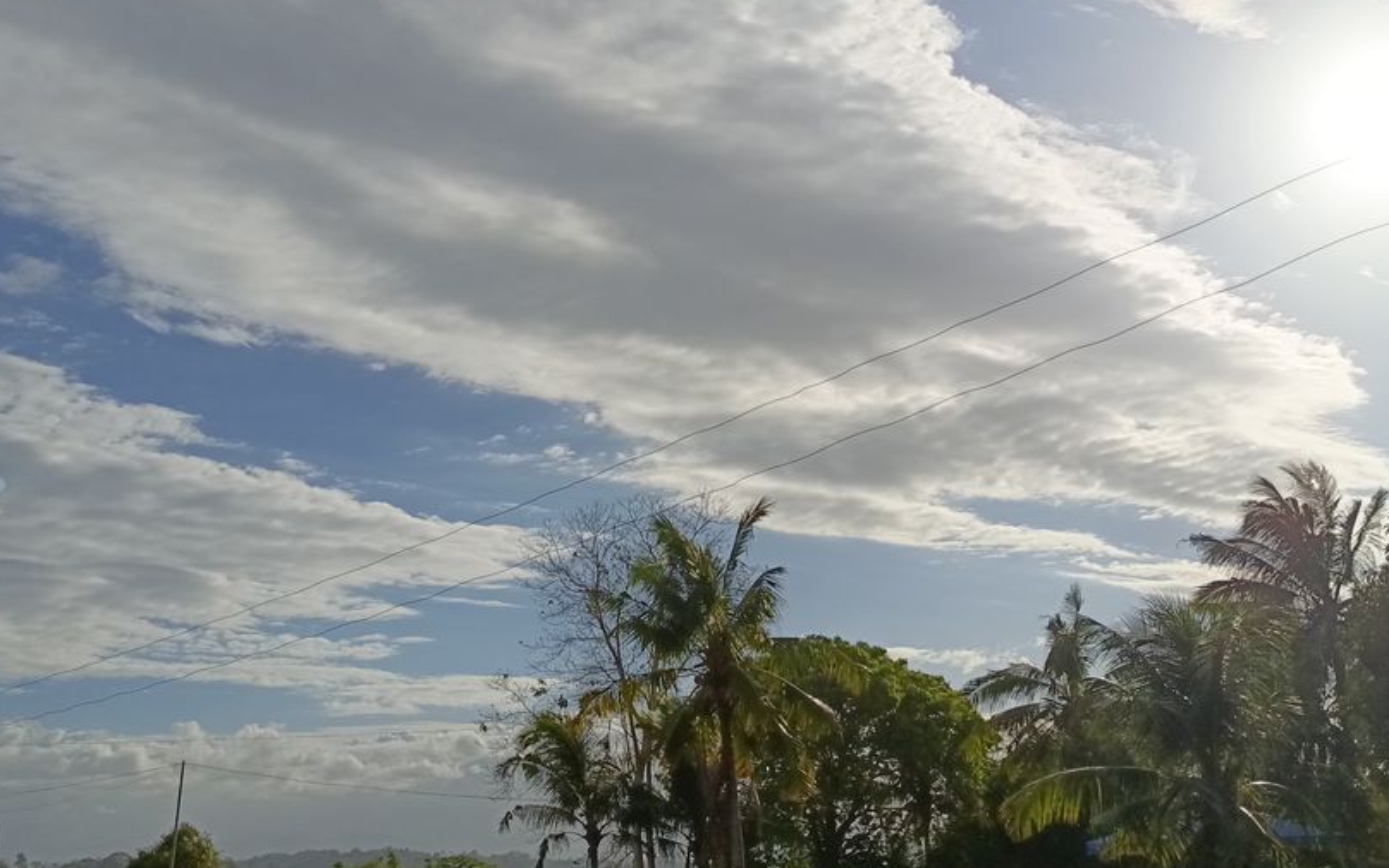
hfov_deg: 47.2
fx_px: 1590
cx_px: 694
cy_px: 311
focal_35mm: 42
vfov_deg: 30.4
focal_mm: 5.25
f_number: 1.7
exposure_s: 1/4292
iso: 52
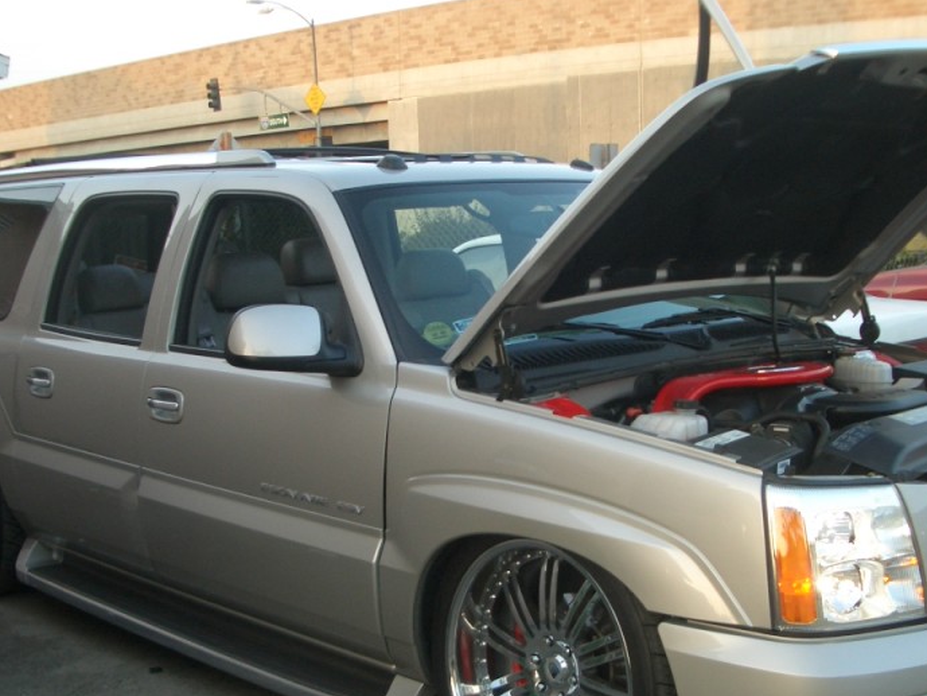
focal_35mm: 52
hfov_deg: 36.8
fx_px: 1393
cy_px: 463
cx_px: 494
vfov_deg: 27.9
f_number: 2.6
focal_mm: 5.8
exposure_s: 1/80
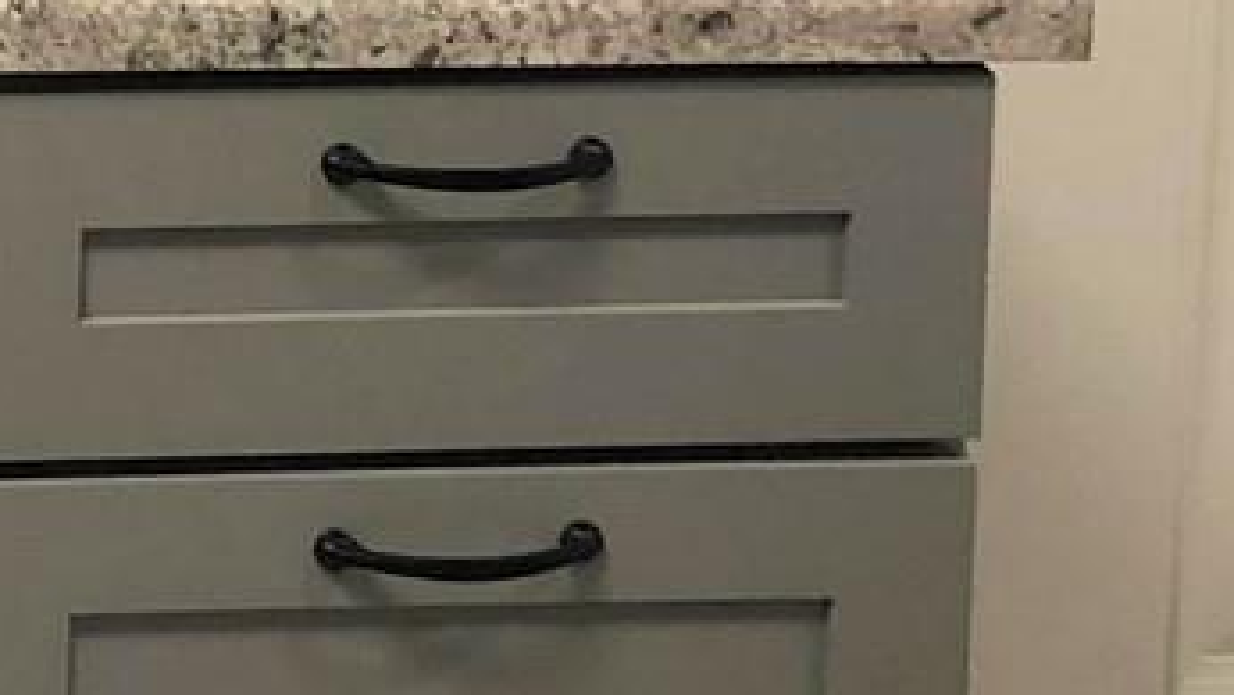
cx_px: -1156
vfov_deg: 8.0
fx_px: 4616
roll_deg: -0.1
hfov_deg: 13.3
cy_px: -927
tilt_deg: -7.9
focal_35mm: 141
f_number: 1.8
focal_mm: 3.99
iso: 40
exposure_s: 1/24
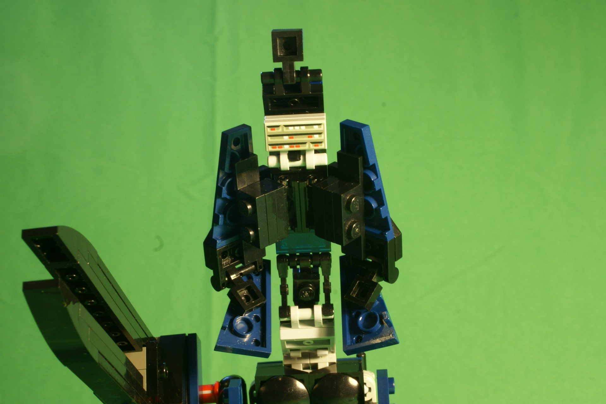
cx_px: 303
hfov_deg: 29.9
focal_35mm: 68
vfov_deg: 20.2
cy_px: 202
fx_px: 1136
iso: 100
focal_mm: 45
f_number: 22
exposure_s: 6
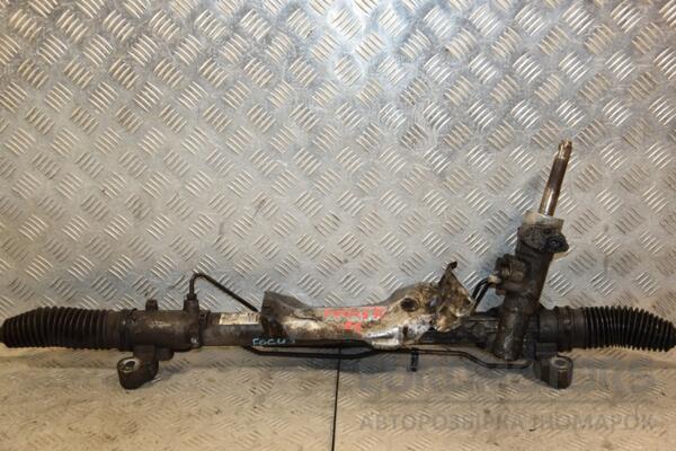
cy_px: 226
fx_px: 901
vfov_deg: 28.1
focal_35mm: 48
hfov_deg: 41.1
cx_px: 338
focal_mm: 32
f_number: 5
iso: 800
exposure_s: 1/160
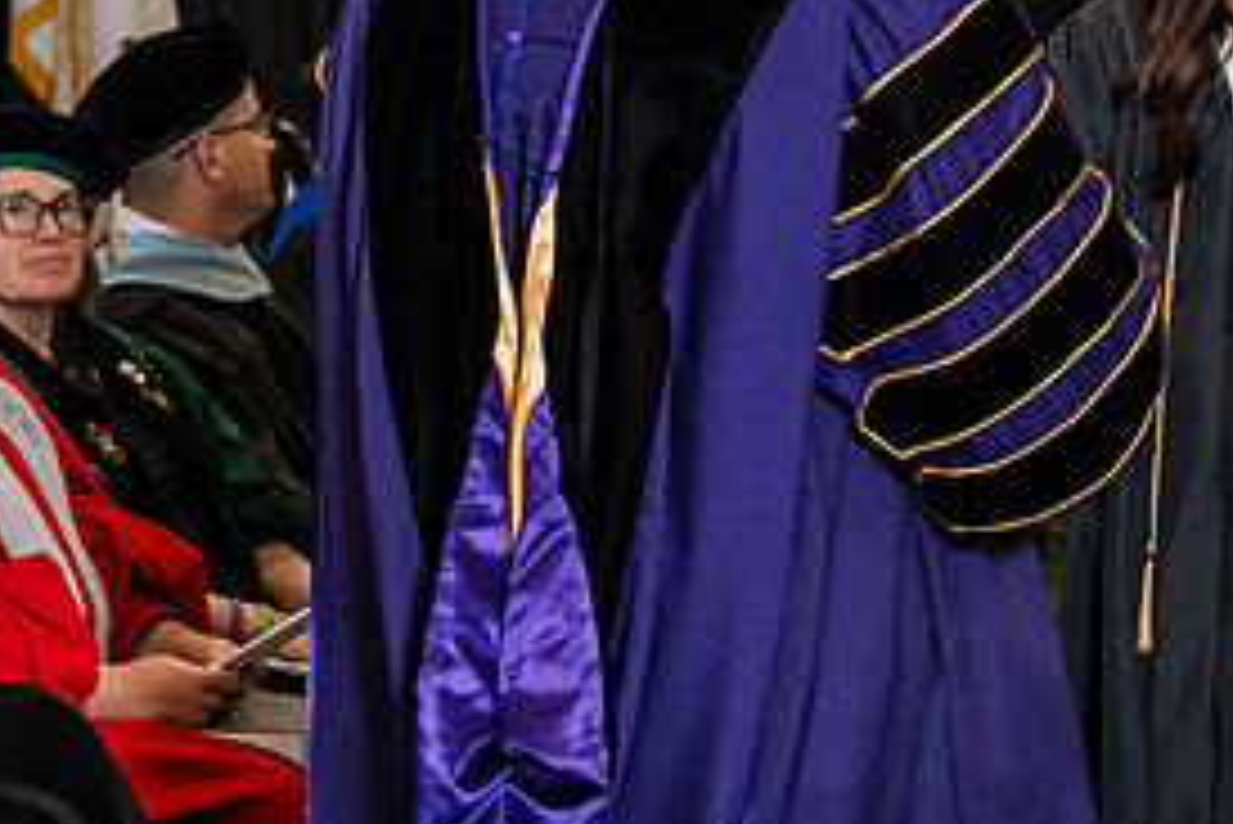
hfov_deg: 13.8
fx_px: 5071
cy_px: 142
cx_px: 1004
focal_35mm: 148
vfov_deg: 9.3
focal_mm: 70
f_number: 5
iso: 1250
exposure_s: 1/200
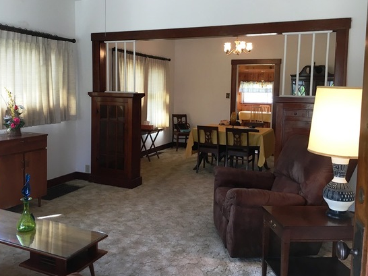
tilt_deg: -5.1
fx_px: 361
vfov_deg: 41.7
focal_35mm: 34
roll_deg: -1.5
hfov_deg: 53.7
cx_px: 155
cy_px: 119
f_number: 2.2
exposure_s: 1/30
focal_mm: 4.15
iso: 32
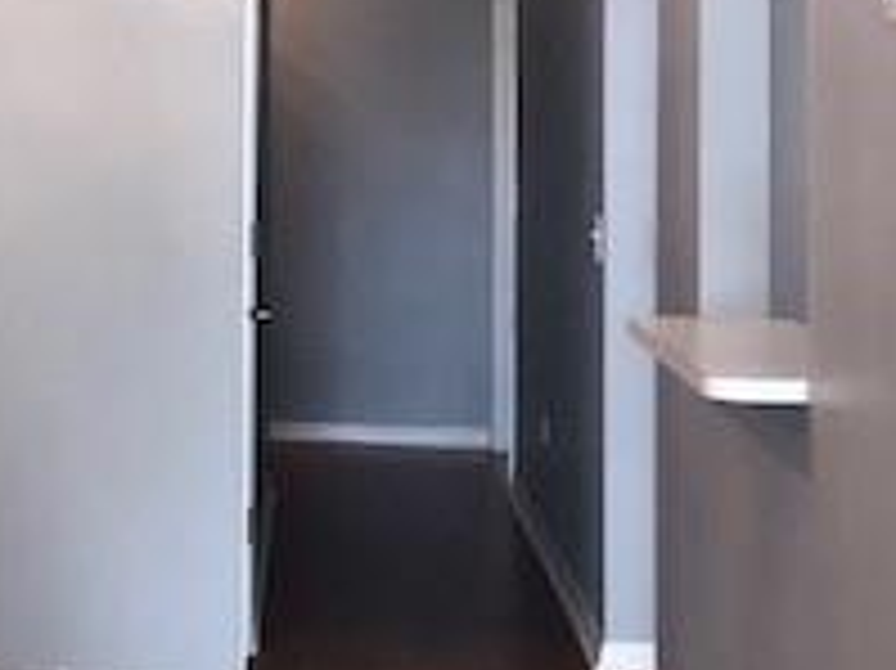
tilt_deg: -2.5
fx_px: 2328
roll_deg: +0.0
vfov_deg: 16.3
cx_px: -104
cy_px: 112
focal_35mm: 90
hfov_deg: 20.7
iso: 80
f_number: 1.8
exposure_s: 1/60
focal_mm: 3.99
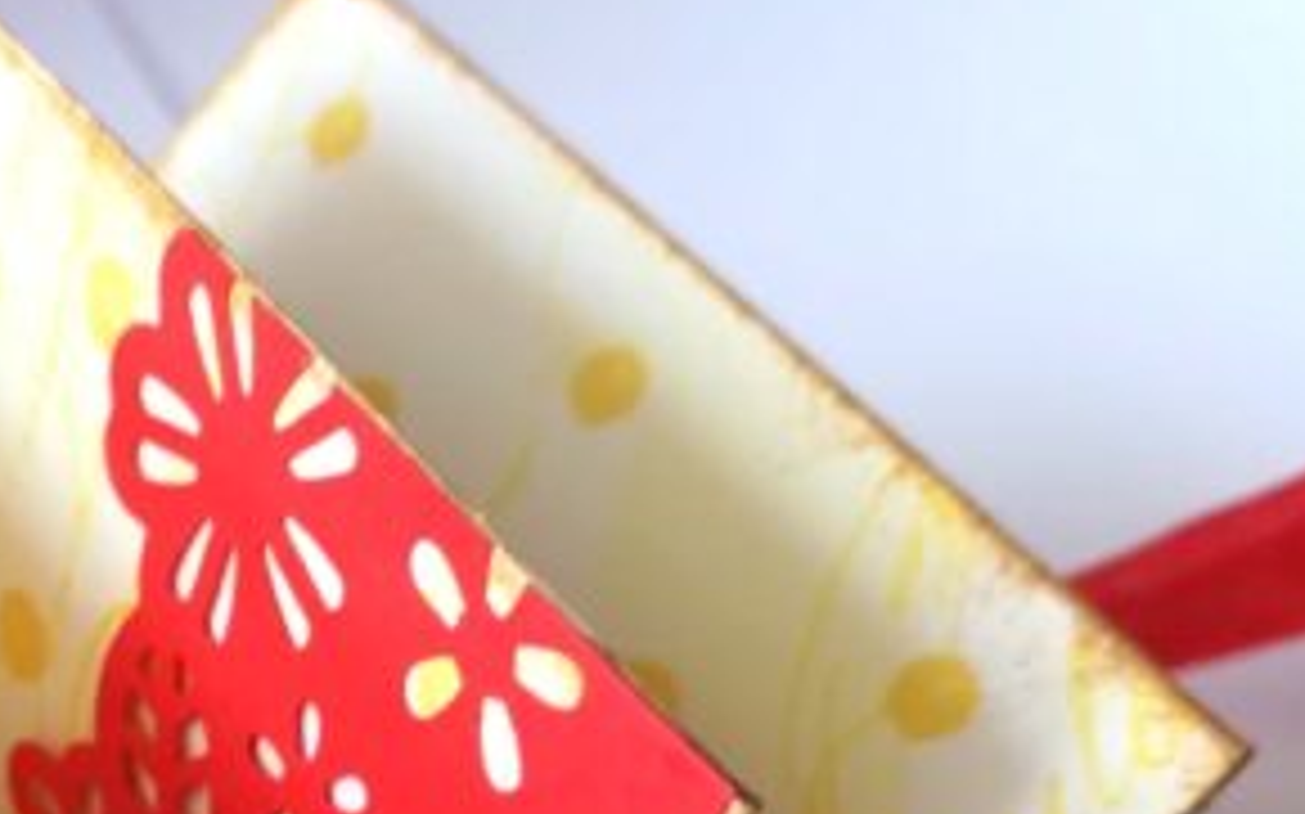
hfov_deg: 33.7
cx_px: 112
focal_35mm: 57
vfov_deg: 21.6
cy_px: 881
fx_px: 2026
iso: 64
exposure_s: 1/50
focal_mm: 3.83
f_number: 2.2
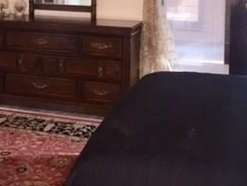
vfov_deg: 19.3
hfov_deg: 26.4
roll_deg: -1.1
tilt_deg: -4.7
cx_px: 66
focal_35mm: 73
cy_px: -25
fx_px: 521
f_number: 2.2
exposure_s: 1/20
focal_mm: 4.15
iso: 200
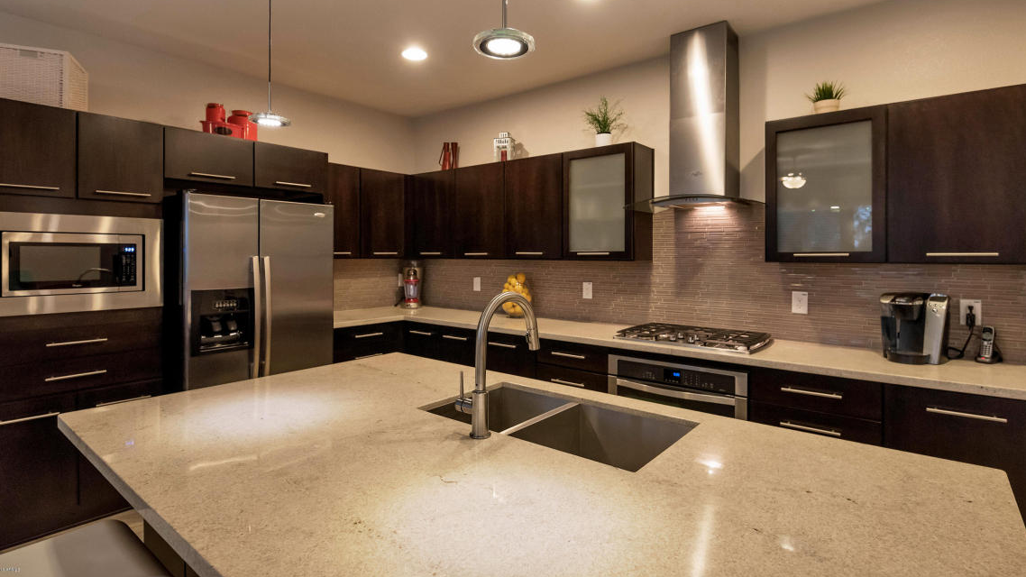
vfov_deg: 60.7
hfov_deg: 92.7
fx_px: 490
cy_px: 246
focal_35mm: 18
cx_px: 511
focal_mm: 17
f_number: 4.8
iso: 2000
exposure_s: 1/60
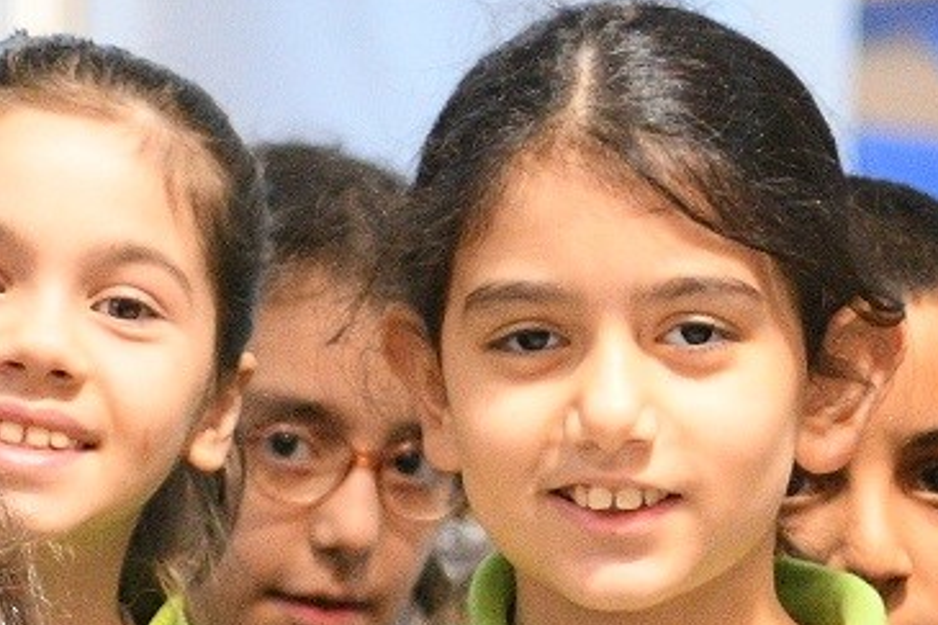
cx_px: 702
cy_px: 262
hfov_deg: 4.9
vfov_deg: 3.2
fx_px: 11068
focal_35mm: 425
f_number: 2.8
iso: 3200
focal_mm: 62
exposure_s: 1/640
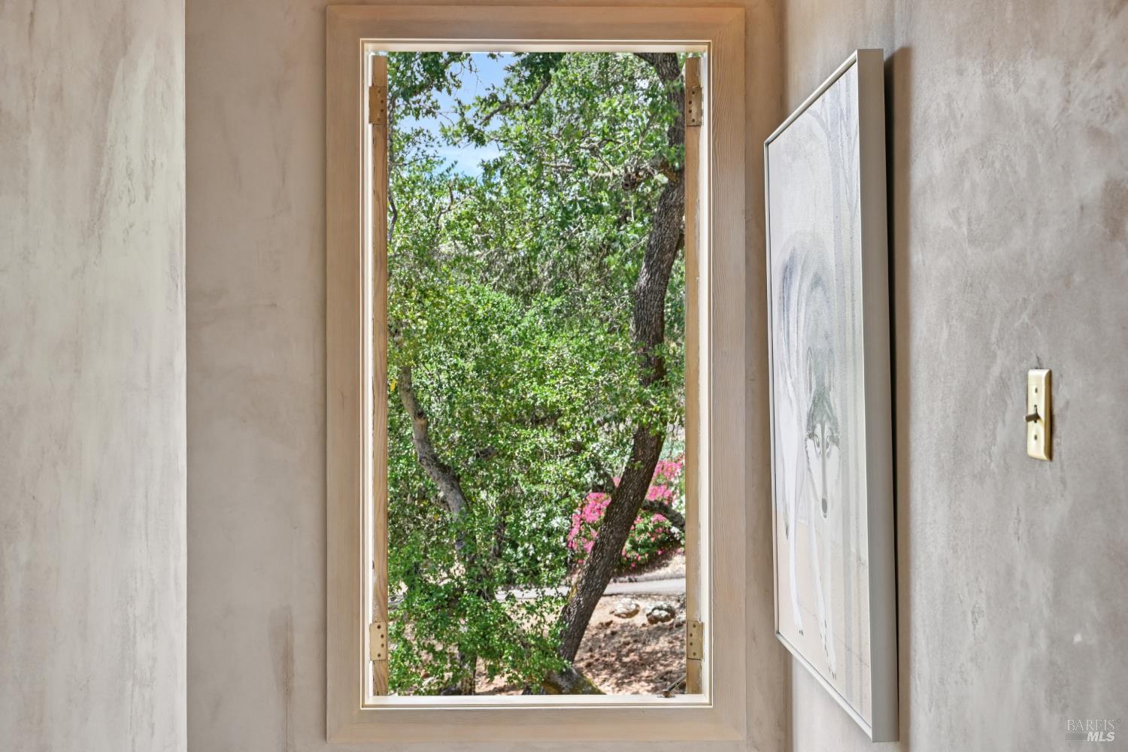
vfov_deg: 33.4
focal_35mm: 40
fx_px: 1253
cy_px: 376
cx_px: 564
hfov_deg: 48.5
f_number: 9
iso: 1600
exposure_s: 1/640
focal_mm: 40
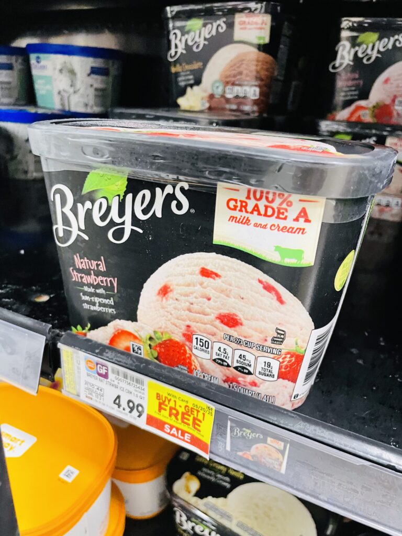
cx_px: 201
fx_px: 403
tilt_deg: -22.1
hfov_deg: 53.1
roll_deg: -3.3
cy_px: 268
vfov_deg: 67.3
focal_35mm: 26
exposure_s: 1/40
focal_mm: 4.2
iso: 500
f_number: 1.6
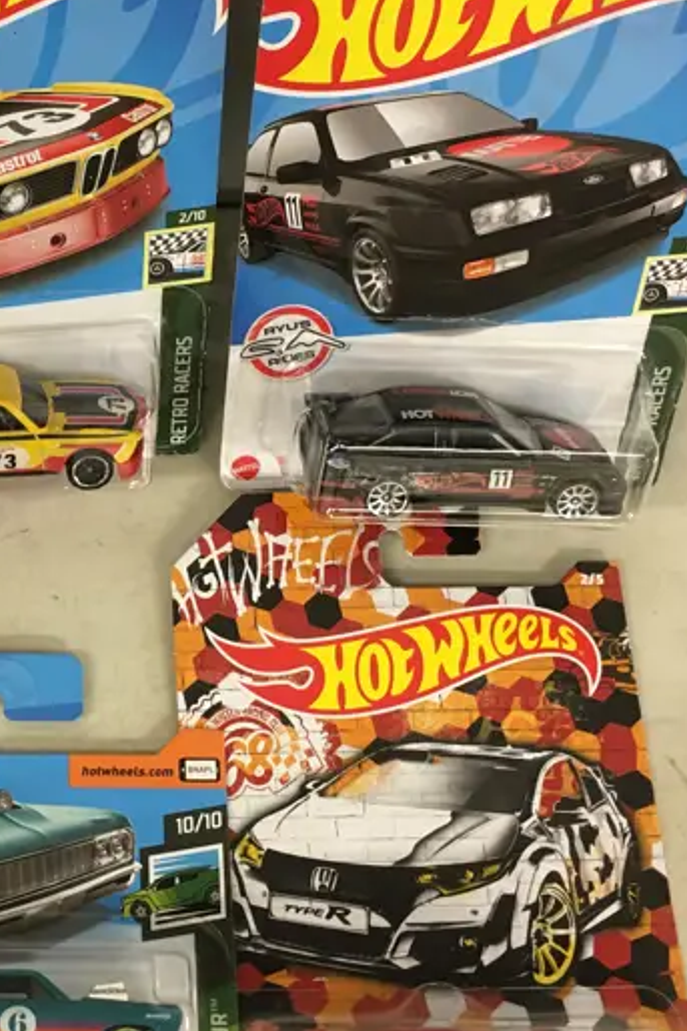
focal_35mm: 60
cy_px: 480
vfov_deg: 33.4
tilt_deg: -67.4
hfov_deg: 21.8
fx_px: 1719
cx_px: 0
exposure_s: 1/17
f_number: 2.2
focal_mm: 4.15
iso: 64
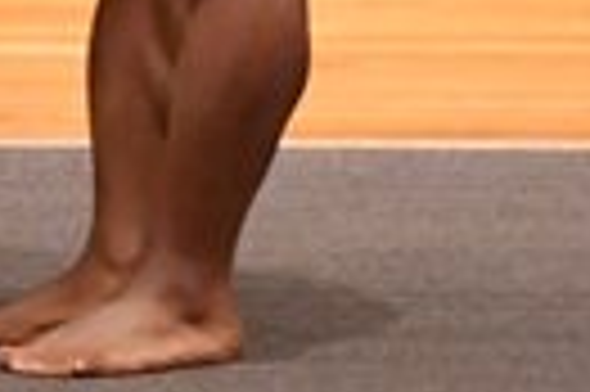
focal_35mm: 1280
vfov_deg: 1.1
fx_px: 20952
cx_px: -322
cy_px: -536
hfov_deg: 1.6
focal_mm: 145
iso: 5000
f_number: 5.6
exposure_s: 1/400
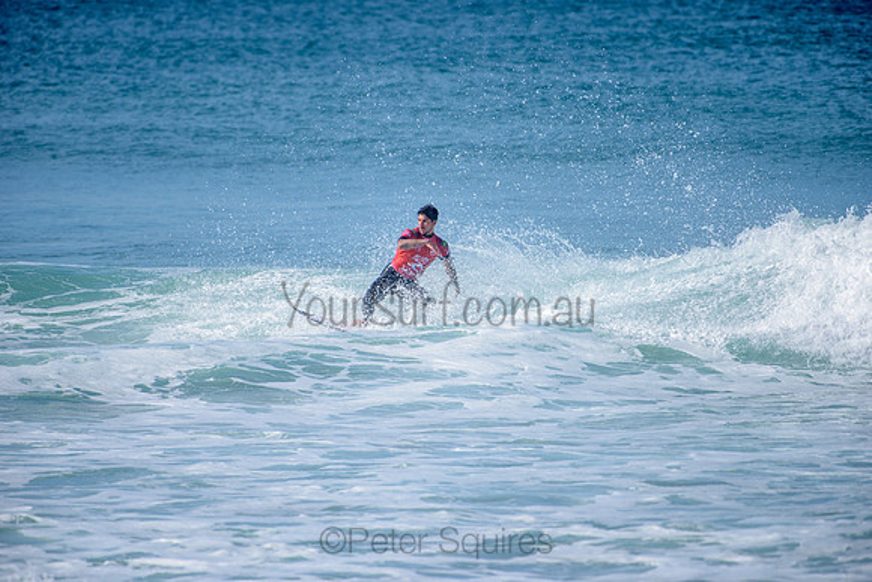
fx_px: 12113
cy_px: 291
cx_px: 436
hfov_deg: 4.1
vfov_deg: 2.8
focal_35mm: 500
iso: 160
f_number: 5.6
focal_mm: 500
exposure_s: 1/2000
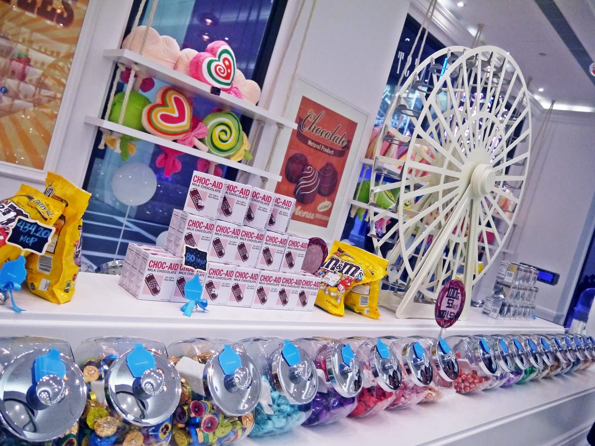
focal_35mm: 28
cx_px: 298
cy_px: 223
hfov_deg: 63.4
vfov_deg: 49.7
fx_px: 481
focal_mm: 14
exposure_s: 1/125
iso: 800
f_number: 3.5
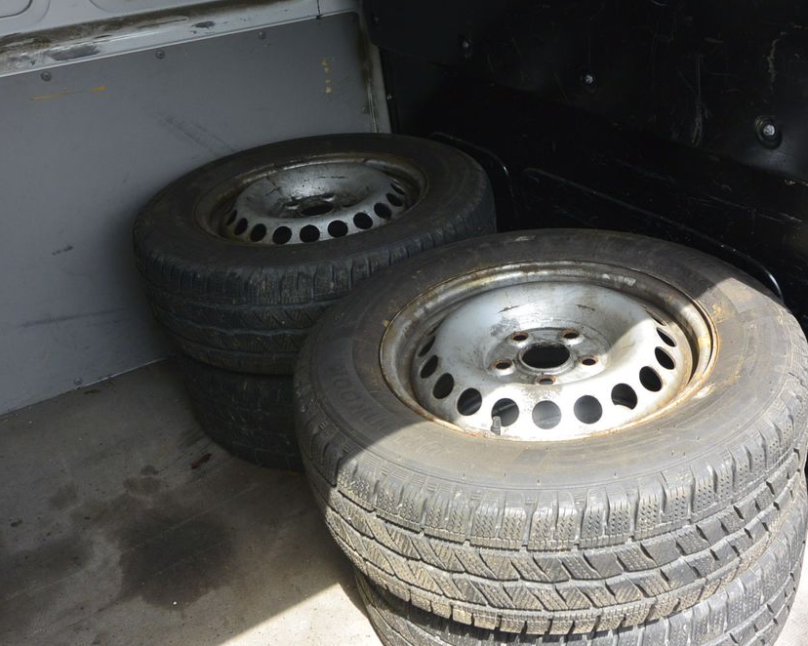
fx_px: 861
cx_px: 481
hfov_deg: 50.0
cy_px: 325
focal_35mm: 36
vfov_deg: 41.1
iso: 160
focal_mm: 11.8
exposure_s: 1/320
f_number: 4
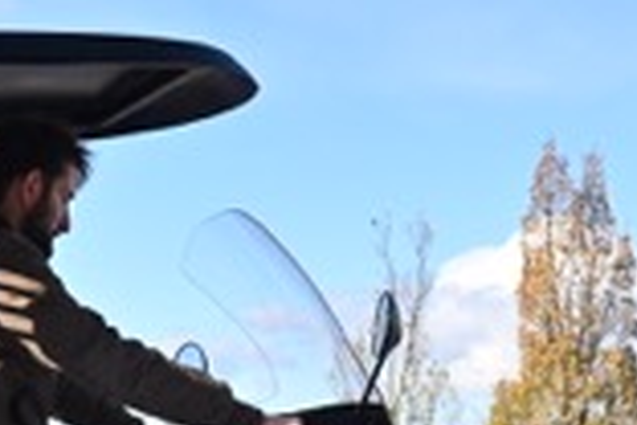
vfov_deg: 11.5
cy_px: 607
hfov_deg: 17.1
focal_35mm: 115
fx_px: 2035
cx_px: -94
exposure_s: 1/500
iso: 640
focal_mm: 28
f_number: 11
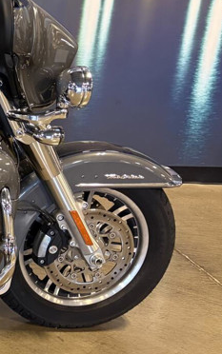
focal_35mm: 79
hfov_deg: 13.7
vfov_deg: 26.1
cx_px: -239
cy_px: 179
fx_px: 764
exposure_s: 1/60
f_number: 1.6
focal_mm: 5.96
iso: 320
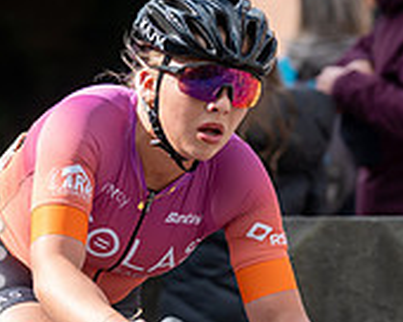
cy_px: 77
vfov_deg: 2.1
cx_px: 241
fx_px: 8623
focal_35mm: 723
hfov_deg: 2.7
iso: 400
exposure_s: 1/1000
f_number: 5
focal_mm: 200
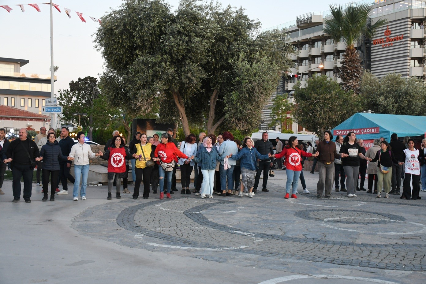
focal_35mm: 45
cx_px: 213
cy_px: 142
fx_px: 532
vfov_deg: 29.9
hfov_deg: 43.6
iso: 900
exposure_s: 1/125
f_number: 4
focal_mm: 30
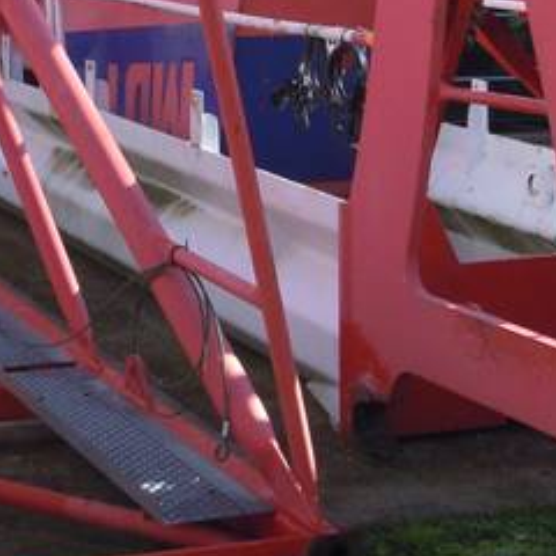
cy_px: 139
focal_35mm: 124
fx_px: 2253
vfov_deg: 14.0
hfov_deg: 14.0
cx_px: 181
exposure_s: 1/640
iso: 100
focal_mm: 5
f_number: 2.7
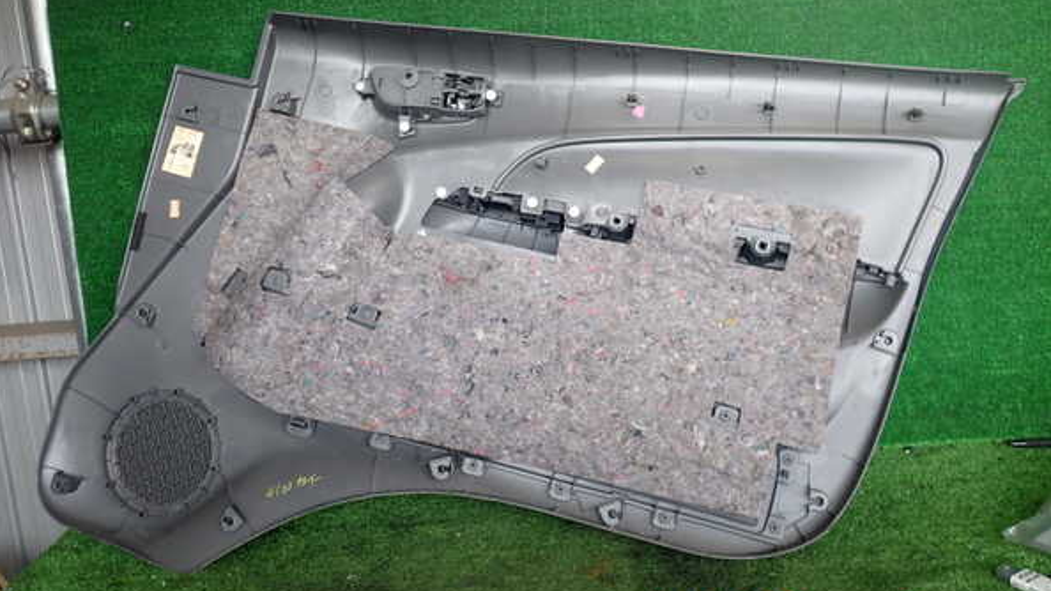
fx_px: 920
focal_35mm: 33
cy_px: 235
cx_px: 524
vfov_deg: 35.5
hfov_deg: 59.5
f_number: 2.3
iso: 160
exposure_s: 1/125
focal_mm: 5.4
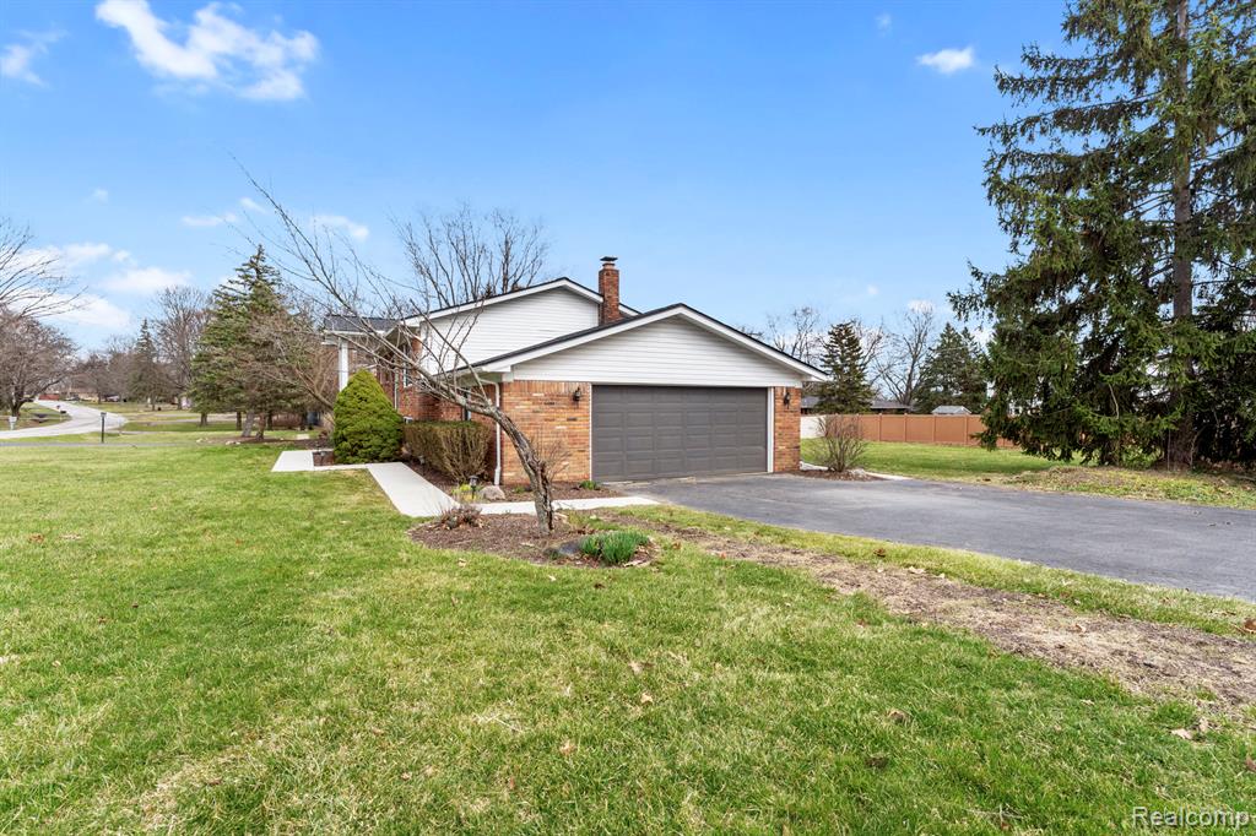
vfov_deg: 70.1
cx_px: 628
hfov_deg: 93.0
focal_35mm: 17
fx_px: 596
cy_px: 418
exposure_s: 1/1000
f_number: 8
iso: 500
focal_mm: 17.1
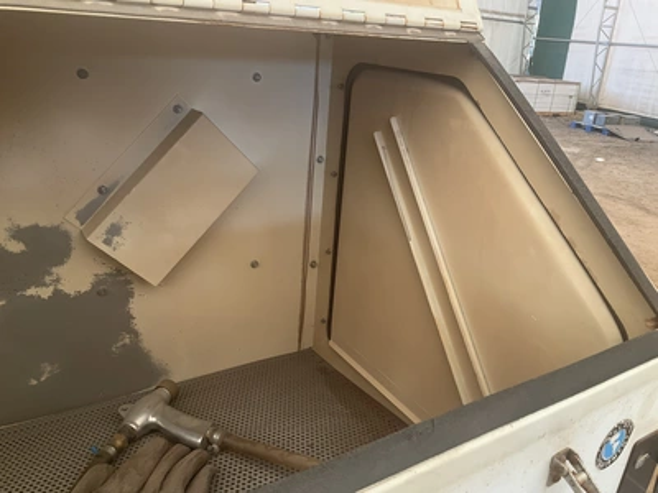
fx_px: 551
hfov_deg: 61.7
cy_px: 246
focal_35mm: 29
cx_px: 329
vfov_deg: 48.2
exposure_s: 1/122
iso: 64
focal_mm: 3
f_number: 1.8
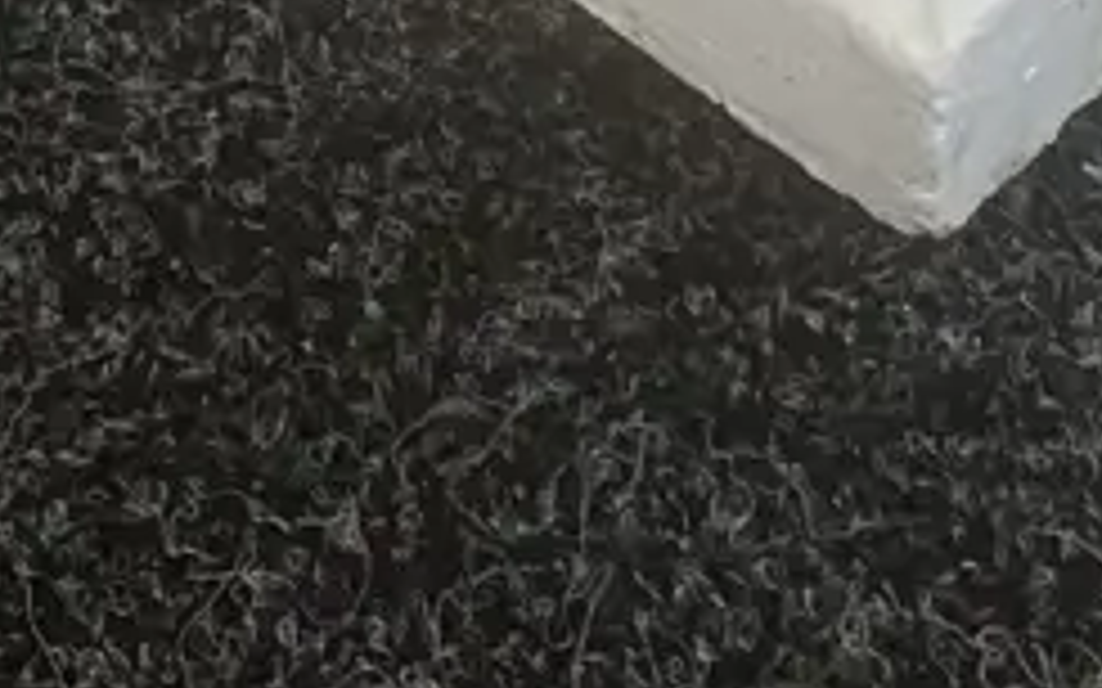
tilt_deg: -24.4
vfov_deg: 8.6
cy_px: -1461
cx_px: 823
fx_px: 3723
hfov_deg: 16.7
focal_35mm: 124
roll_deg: +1.8
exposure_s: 1/50
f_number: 1.8
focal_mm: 3.99
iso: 125
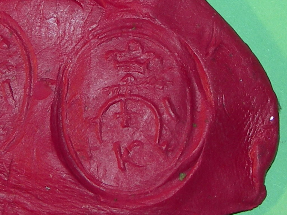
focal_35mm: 38
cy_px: 108
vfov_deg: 37.7
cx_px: 144
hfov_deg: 49.0
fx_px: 315
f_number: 2.8
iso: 50
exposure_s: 1/60.1
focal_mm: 7.8
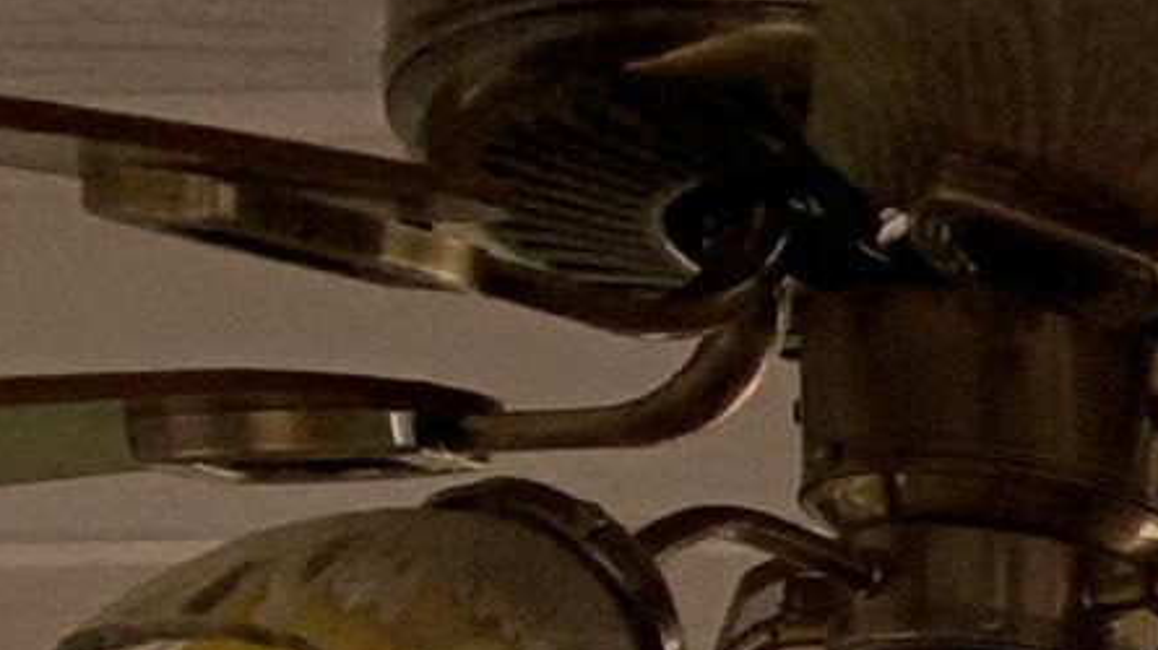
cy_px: 2551
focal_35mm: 191
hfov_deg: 8.9
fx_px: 5863
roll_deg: -0.2
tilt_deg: -2.1
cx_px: 3669
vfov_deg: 5.6
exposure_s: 1/1176
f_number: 1.8
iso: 25
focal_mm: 4.25
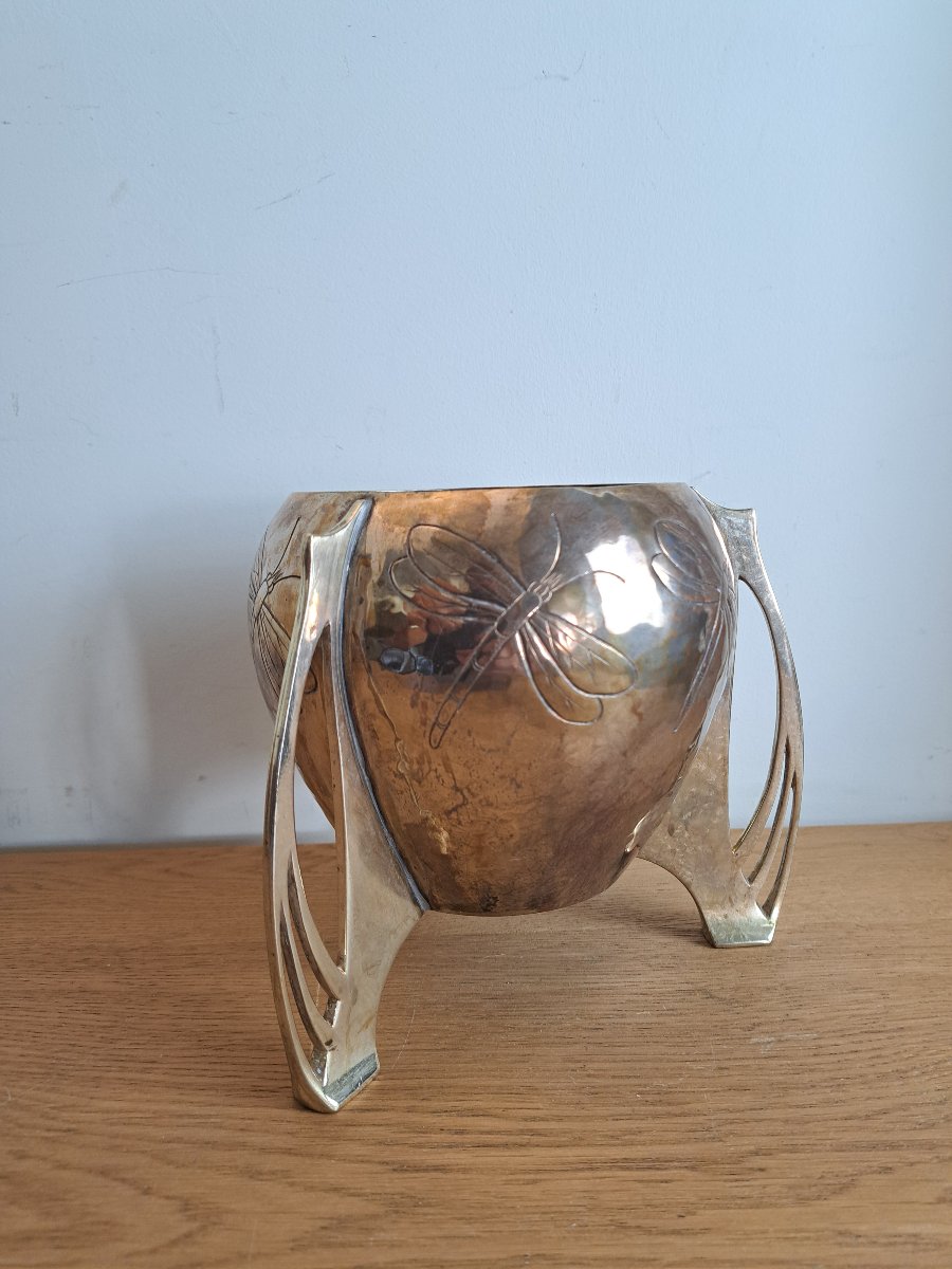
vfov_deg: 71.6
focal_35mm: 24
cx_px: 476
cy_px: 634
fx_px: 880
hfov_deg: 56.8
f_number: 1.8
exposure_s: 1/50
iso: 100
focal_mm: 5.23
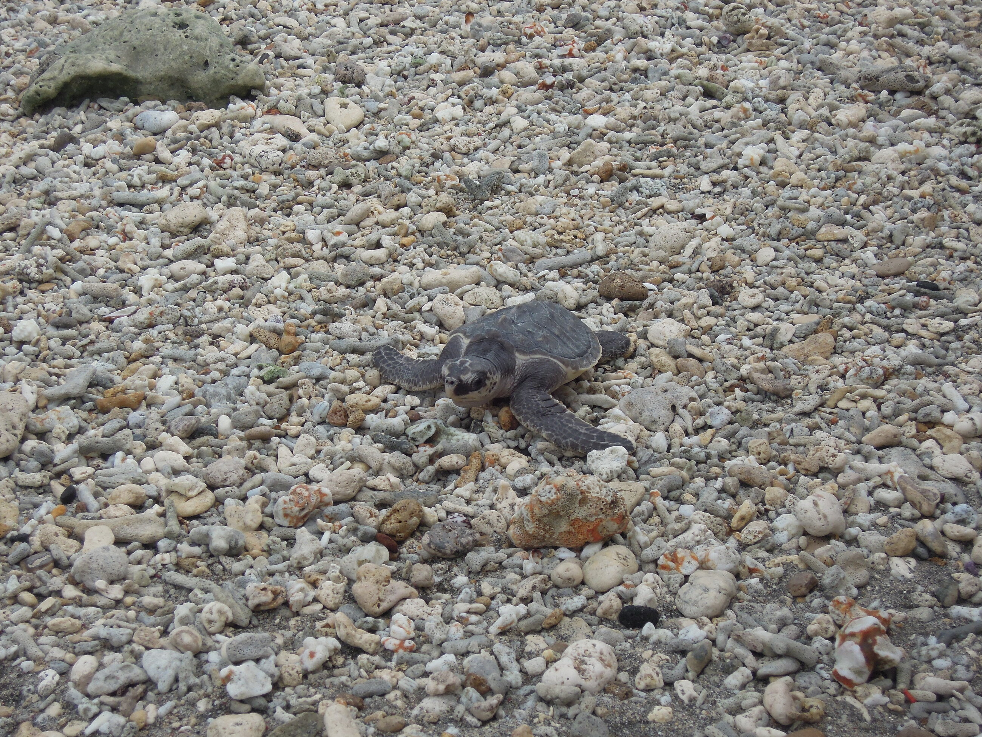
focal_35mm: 70
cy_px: 368
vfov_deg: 21.0
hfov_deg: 27.8
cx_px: 491
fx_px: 1986
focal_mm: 12.5
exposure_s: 1/640
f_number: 4
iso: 160
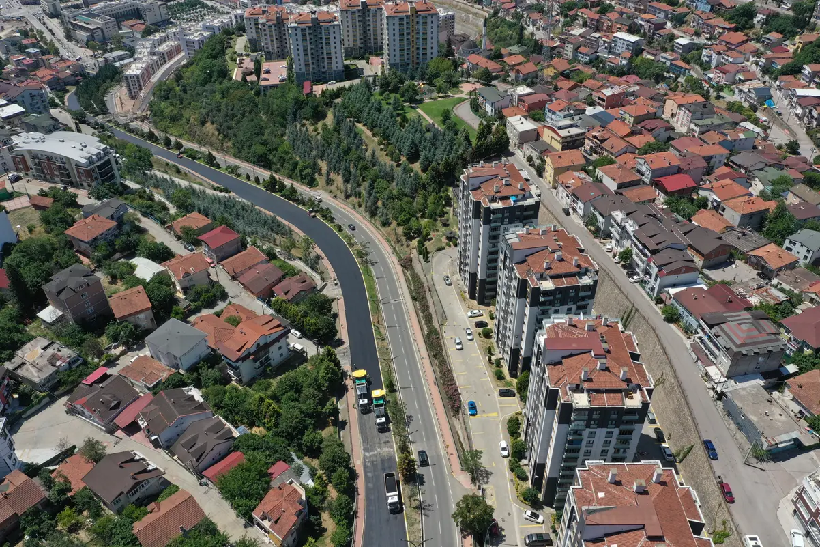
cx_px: 410
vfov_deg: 46.4
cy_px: 274
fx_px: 638
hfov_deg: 65.5
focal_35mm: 28
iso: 100
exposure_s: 1/500
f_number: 6.3
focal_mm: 10.26
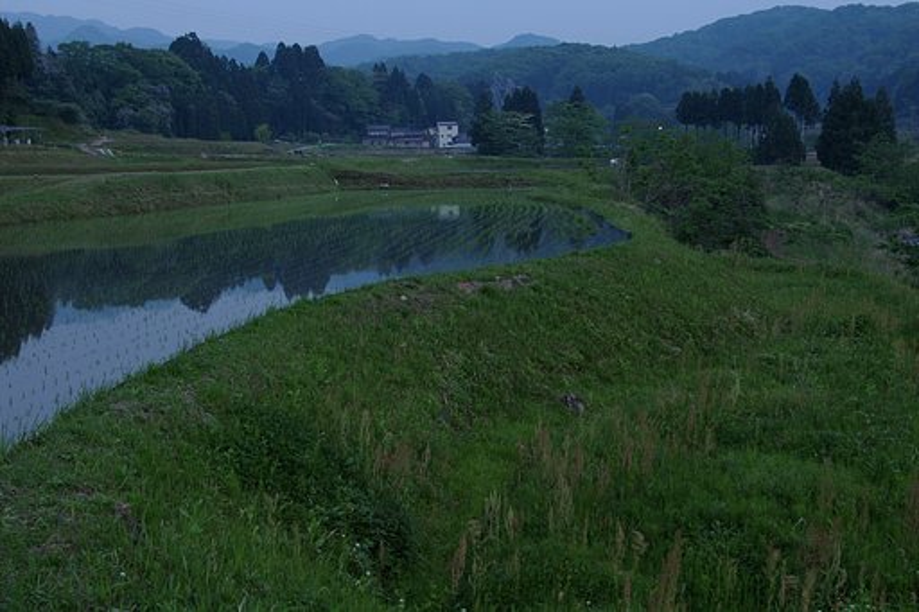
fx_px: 1072
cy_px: 306
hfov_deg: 46.4
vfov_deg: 31.9
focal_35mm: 42
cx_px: 460
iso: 200
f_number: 8
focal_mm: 28
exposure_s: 1/1.25
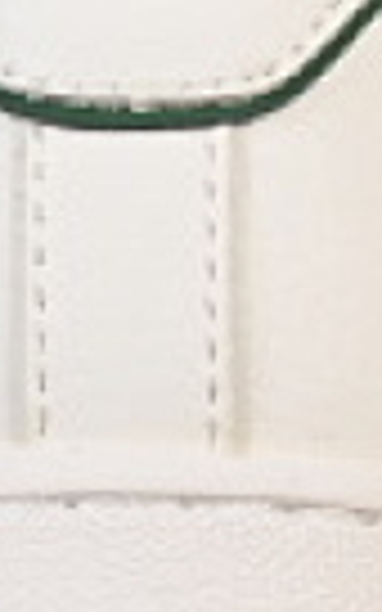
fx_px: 10128
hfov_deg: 2.2
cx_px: 616
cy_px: -36
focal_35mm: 608
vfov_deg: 3.5
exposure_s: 1/80
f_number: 8
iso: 160
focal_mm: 50
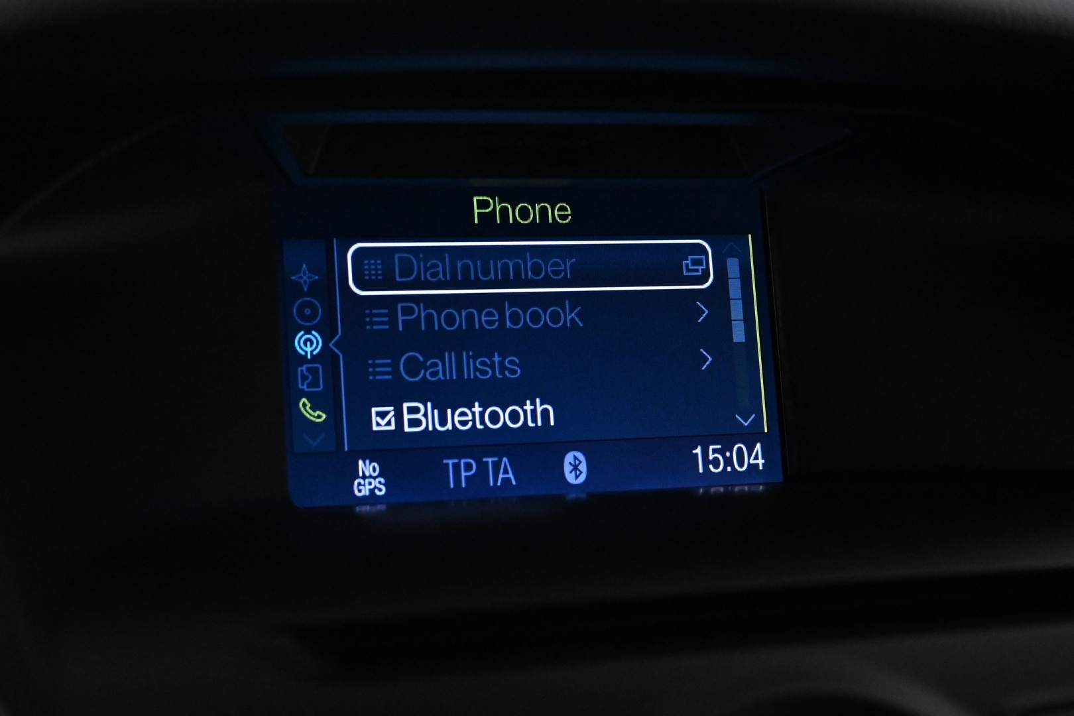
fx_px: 1700
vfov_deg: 23.8
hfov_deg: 35.1
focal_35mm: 57
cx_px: 537
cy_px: 358
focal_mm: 38
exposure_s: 1/60
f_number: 5.6
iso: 7200
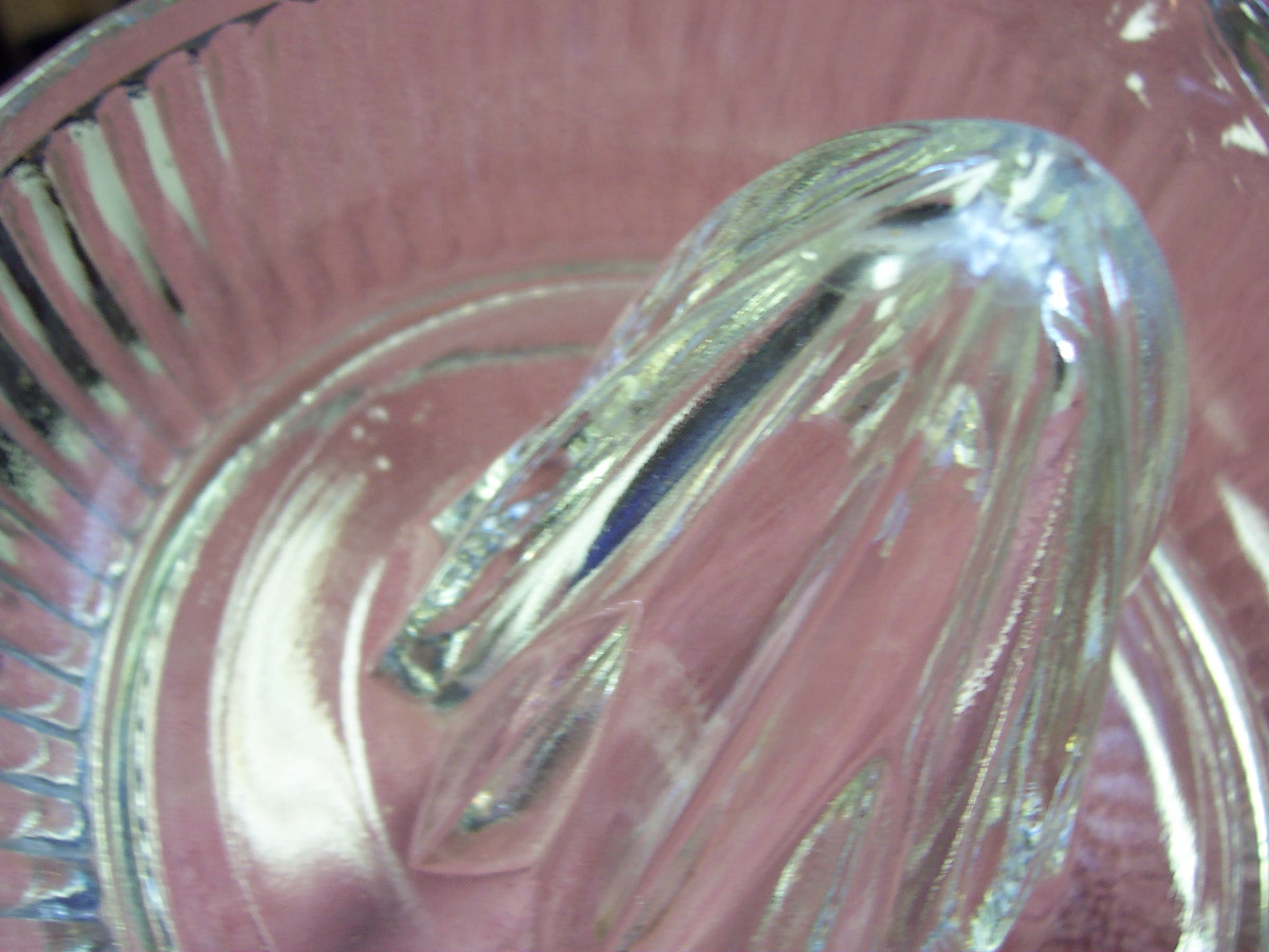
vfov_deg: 38.7
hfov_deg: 50.1
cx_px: 634
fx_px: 1356
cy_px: 476
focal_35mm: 37
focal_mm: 5.6
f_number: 2.8
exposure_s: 1/45
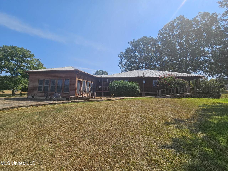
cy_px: 86
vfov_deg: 89.9
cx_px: 114
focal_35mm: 13
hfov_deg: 106.2
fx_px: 86
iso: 50
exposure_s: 1/2782
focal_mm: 2.2
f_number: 2.2
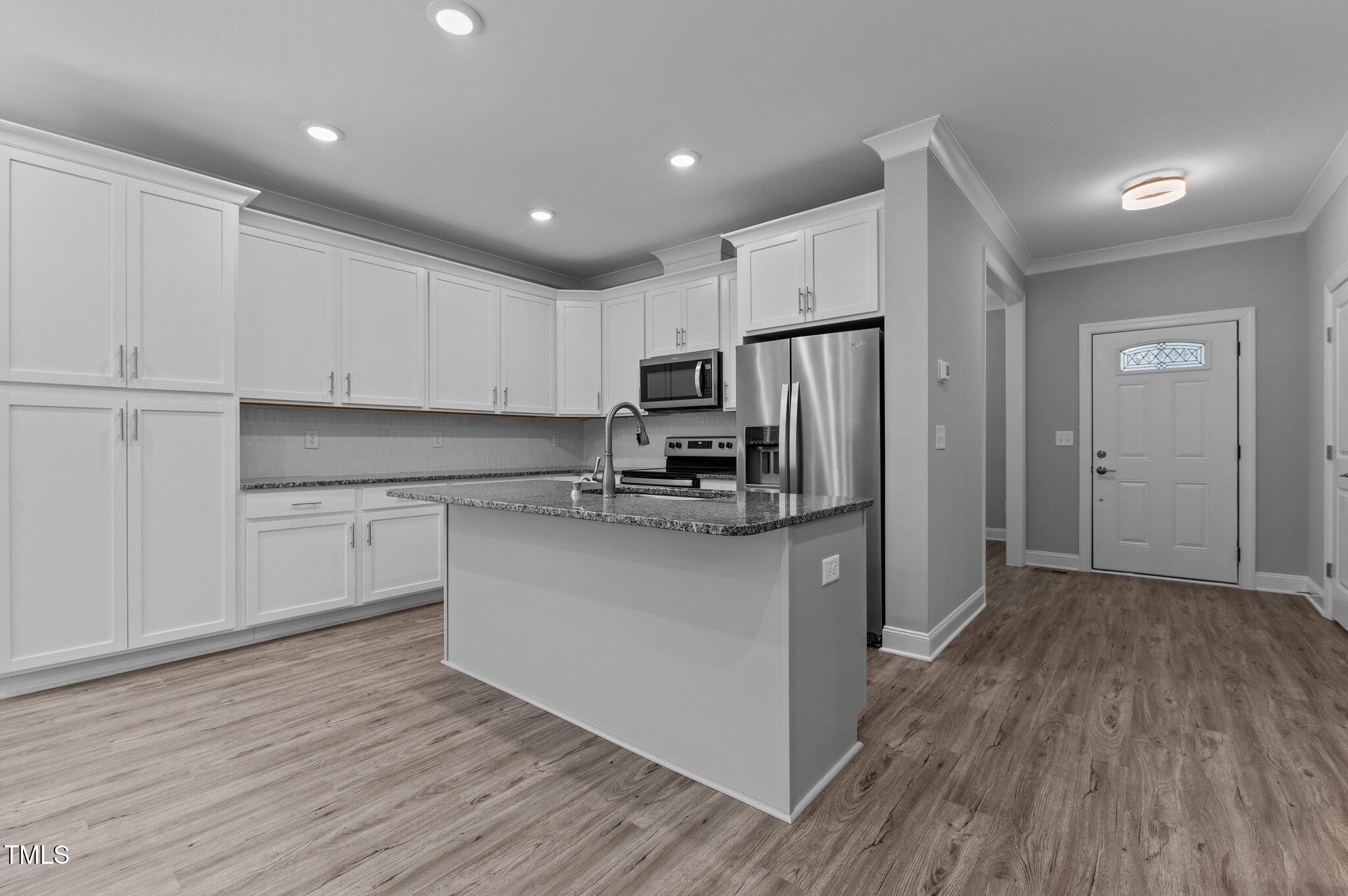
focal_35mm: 15
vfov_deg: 77.2
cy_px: 448
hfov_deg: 100.4
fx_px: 561
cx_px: 674
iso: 400
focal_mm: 15
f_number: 6.3
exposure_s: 1/15
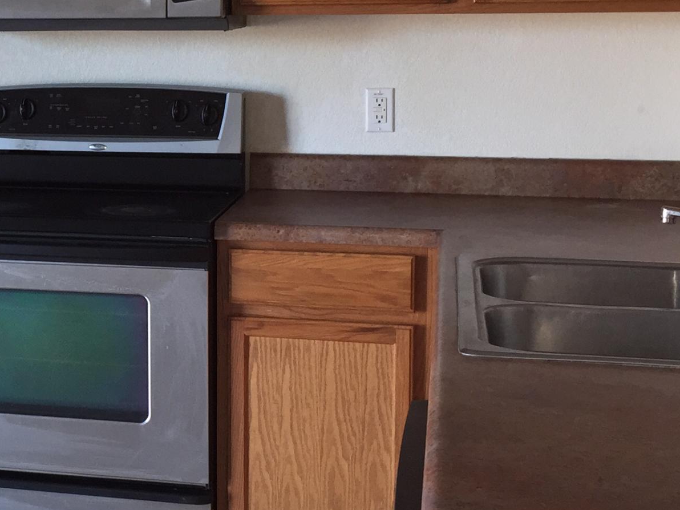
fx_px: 1434
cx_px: 3
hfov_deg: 25.4
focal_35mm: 73
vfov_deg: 20.1
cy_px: 164
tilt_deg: -6.9
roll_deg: +0.2
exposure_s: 1/30
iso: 64
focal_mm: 4.15
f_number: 2.2
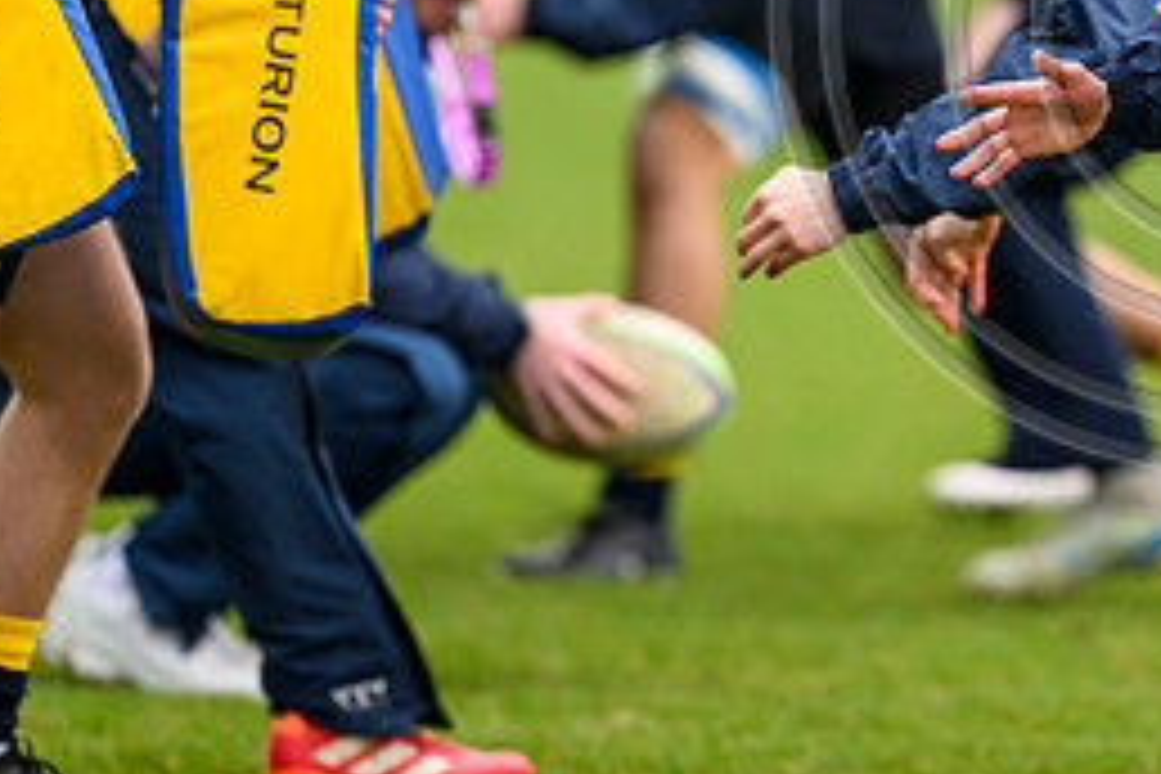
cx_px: 1233
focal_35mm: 898
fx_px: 28958
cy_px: 7
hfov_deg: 2.3
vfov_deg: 1.5
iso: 2000
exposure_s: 1/2000
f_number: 3.5
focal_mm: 400
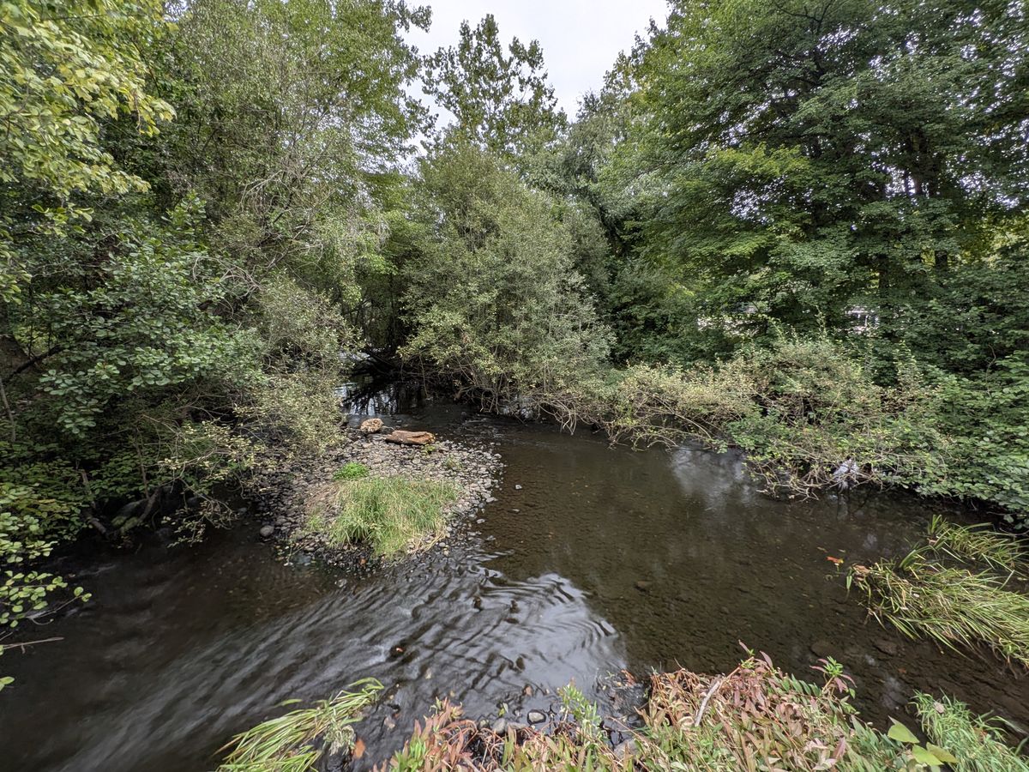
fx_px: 386
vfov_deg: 89.9
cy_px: 386
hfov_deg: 106.2
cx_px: 514
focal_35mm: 13
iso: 29
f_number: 2.2
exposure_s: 1/436
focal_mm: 1.54
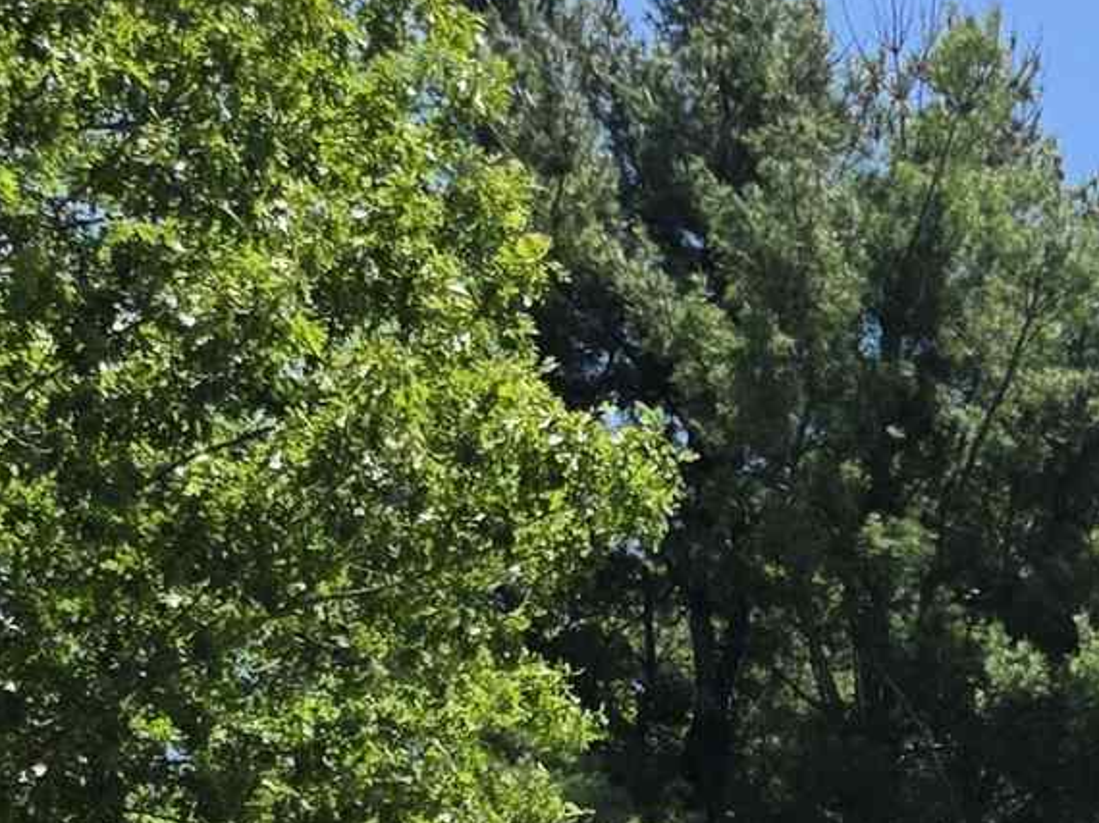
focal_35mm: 124
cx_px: 2215
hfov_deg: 13.5
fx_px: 3935
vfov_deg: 10.9
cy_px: 1665
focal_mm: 6.5
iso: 64
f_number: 1.4
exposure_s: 1/4538
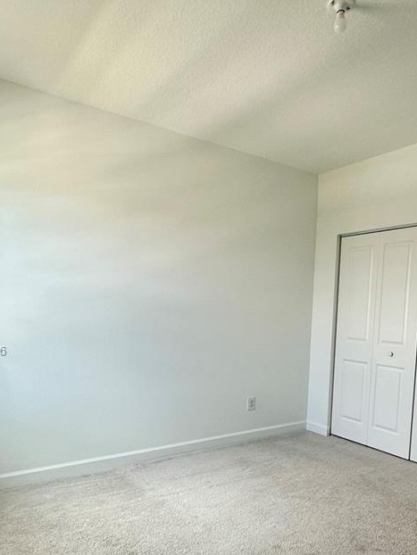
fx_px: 433
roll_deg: -2.3
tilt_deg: -4.9
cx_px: 242
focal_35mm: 27
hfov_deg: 51.2
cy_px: 352
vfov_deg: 64.2
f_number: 2.2
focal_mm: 2.22
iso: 80
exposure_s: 1/120
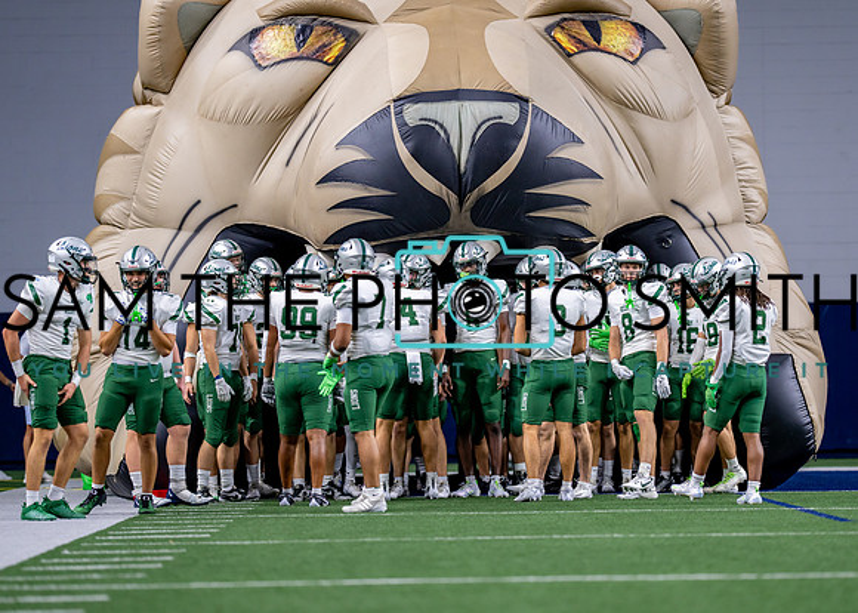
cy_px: 325
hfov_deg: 13.0
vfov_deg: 9.3
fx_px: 3778
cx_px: 497
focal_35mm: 155
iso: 800
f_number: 1.8
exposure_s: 1/1000
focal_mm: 135
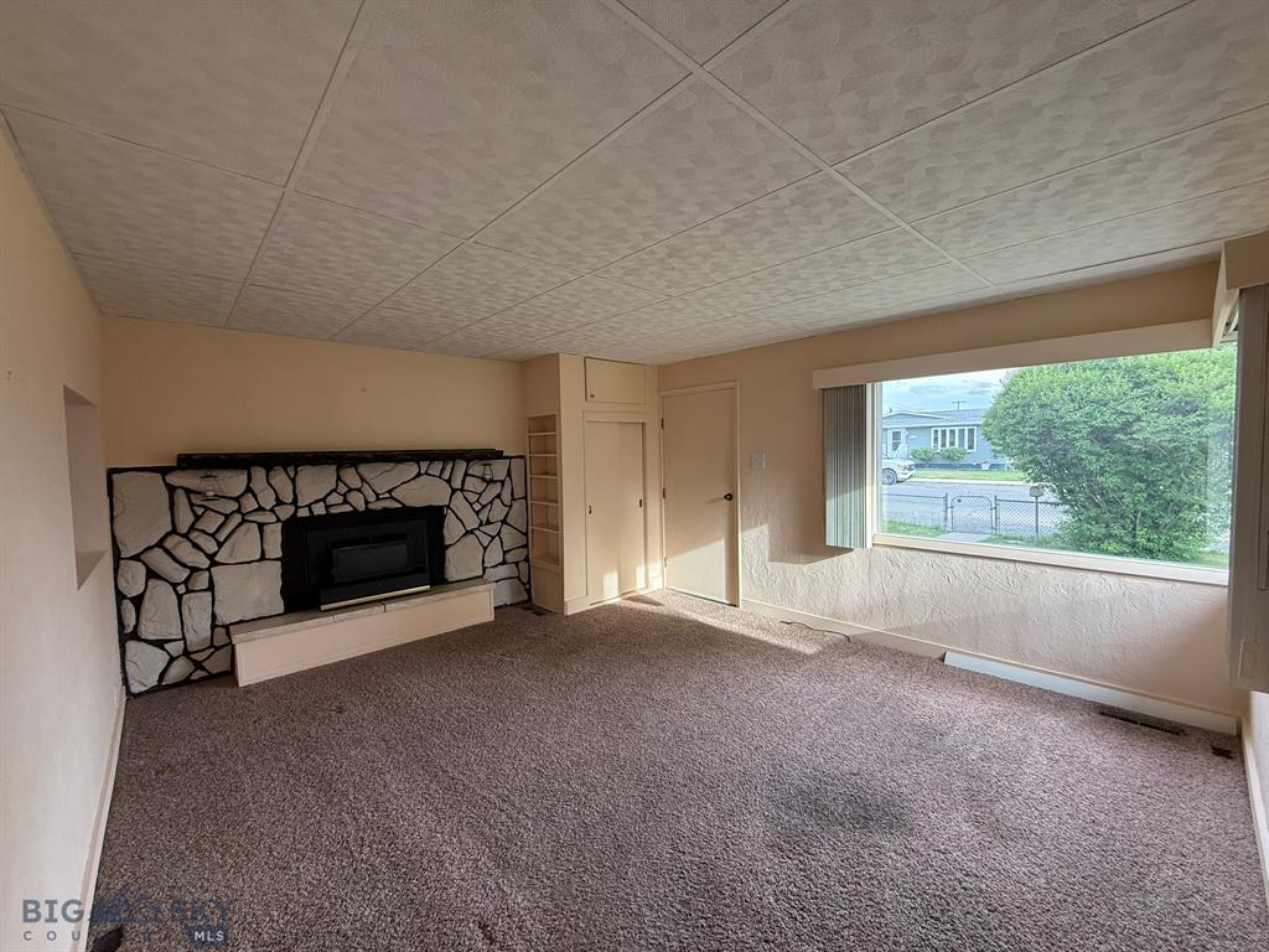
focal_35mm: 14
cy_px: 476
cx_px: 634
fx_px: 513
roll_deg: +1.0
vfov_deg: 85.7
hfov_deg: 102.1
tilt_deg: -2.5
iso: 160
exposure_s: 1/120
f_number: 2.2
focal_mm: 2.22
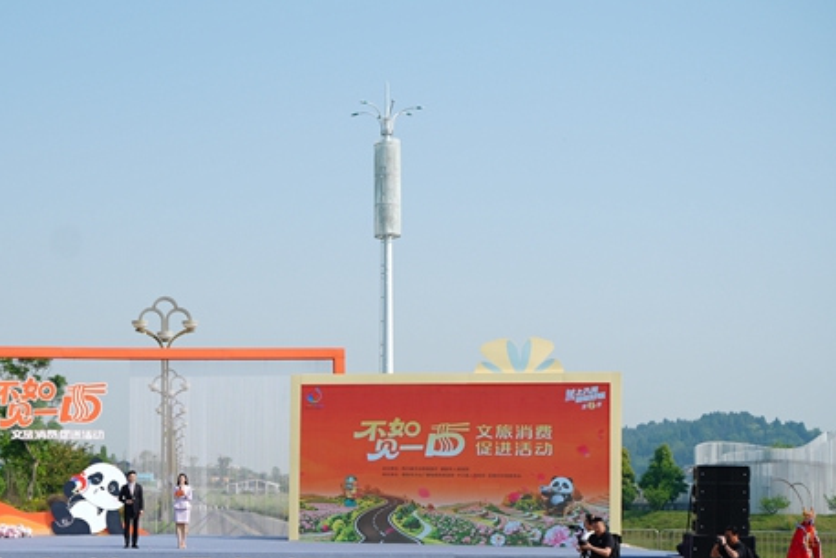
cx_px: 130
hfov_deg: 34.2
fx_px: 1301
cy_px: 456
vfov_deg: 23.8
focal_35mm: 56
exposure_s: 1/640
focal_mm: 32
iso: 64
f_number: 4
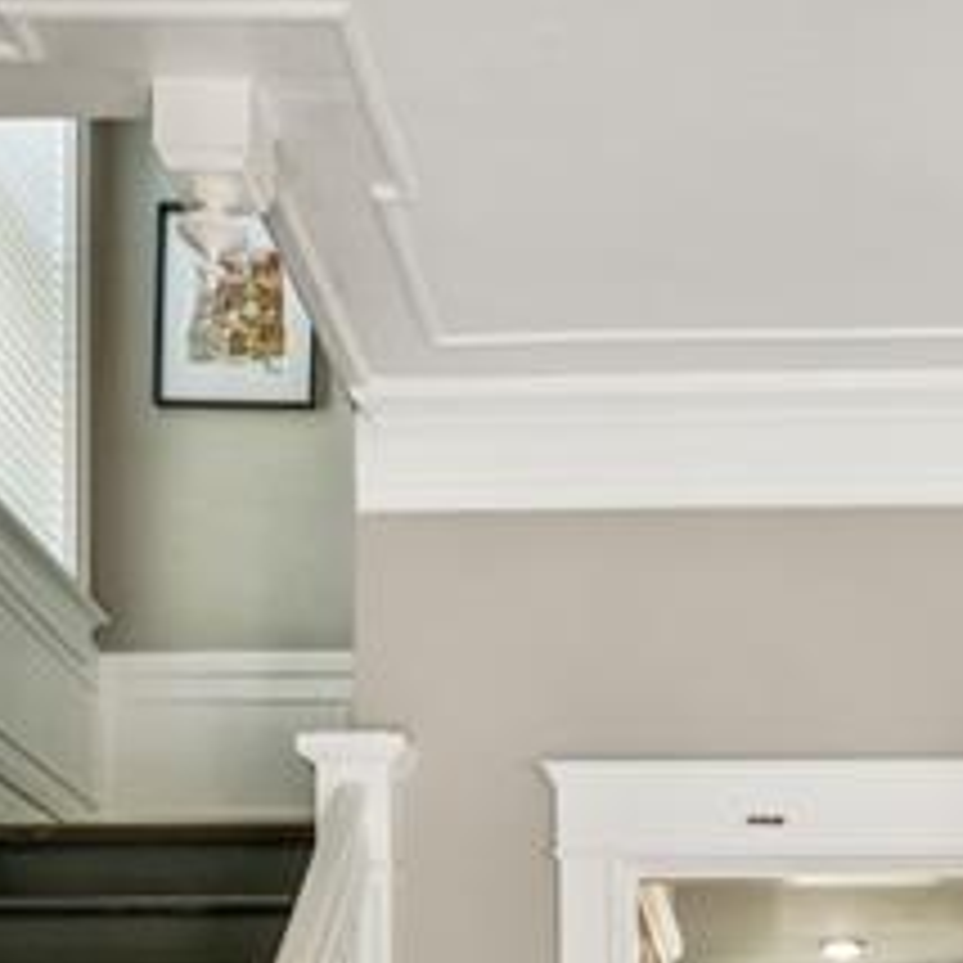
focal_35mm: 65
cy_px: 1350
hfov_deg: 26.1
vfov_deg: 22.7
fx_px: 2046
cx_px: 747
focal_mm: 16
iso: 320
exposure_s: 1/8
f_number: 13
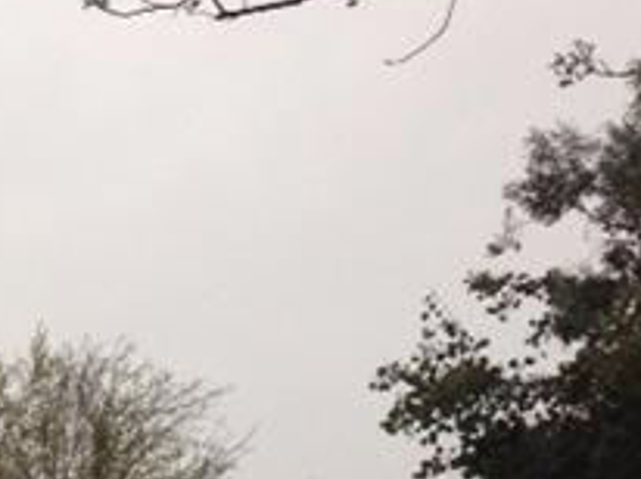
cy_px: 705
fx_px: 2275
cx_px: -247
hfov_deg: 15.1
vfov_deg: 11.5
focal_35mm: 123
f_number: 2.4
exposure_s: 1/120
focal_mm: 4.12
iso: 50
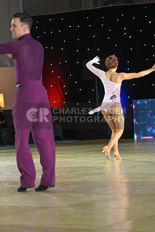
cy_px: 116
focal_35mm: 145
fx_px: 936
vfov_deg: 14.2
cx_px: 78
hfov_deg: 9.5
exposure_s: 1/250
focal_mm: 145
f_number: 4
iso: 2000
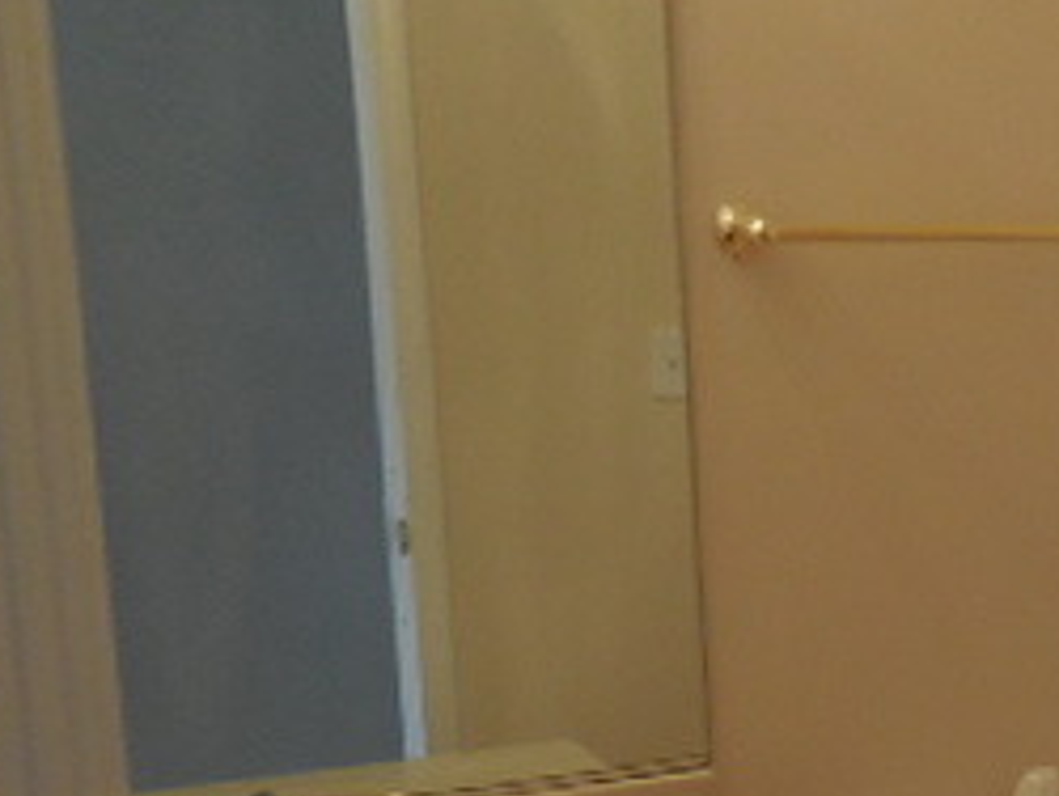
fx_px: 1960
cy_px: 593
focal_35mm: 64
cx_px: 1292
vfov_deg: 22.8
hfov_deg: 26.6
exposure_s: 1/30
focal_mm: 4.5
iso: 280
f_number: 3.3
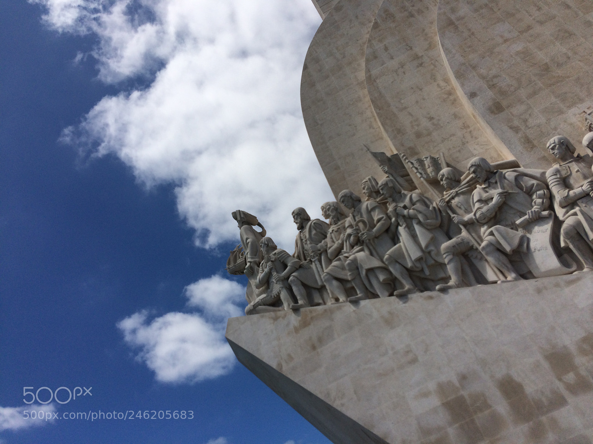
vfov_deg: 48.2
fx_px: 497
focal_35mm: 29
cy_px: 222
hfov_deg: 61.7
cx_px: 296
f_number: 2.2
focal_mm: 4.15
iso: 32
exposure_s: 1/5882
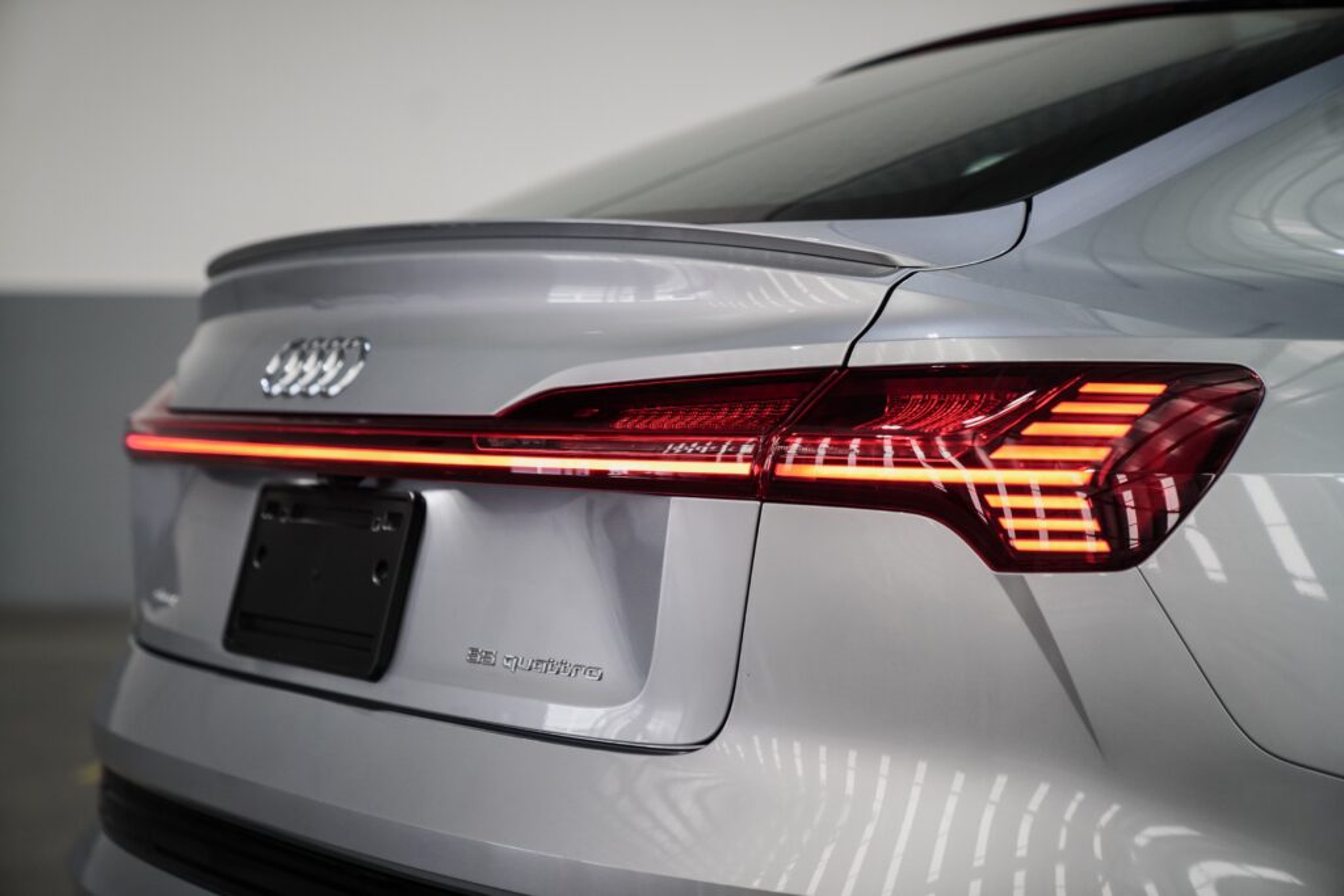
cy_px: 448
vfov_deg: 19.5
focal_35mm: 70
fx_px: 2614
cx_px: 672
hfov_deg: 28.8
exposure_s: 1/125
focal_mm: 70
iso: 1000
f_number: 2.8
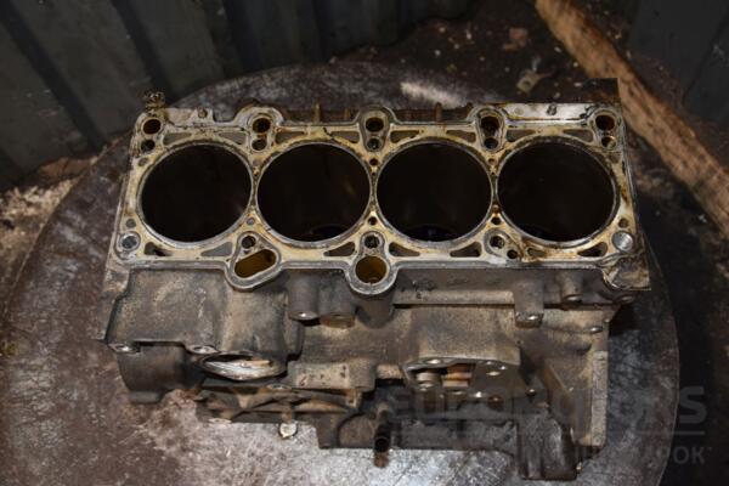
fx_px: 729
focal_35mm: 36
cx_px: 364
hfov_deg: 53.1
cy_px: 243
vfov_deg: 36.9
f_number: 5
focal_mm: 24
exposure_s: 1/60
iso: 800
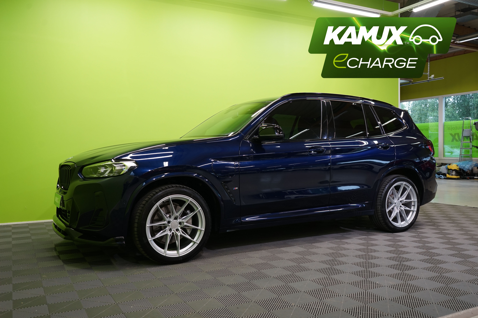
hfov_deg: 58.7
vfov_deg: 41.1
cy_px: 159
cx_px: 239
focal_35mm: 32
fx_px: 425
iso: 640
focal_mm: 32
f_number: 5.6
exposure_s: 1/30
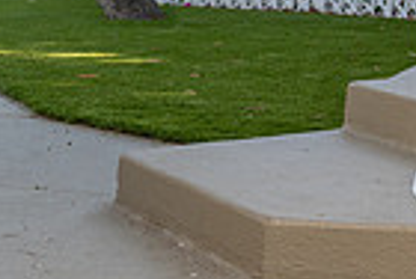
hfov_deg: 16.1
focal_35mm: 107
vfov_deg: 11.9
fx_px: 1239
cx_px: 746
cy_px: -220
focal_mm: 24
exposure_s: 1/200
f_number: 4.5
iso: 250
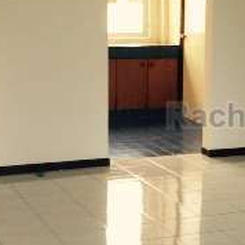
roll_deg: -2.2
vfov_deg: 18.9
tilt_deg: -9.6
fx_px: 737
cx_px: 249
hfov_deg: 18.4
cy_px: 114
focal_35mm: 92
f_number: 2.2
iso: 32
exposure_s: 1/40
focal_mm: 4.15
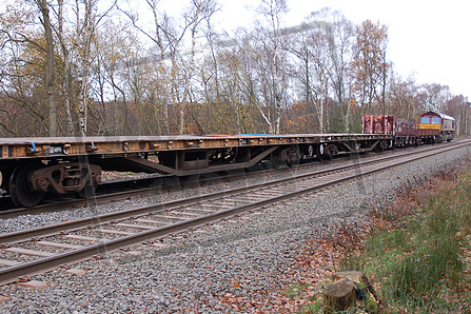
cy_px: 146
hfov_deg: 40.6
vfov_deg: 27.7
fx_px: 636
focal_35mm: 49
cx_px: 216
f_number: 3.8
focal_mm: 25
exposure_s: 1/400
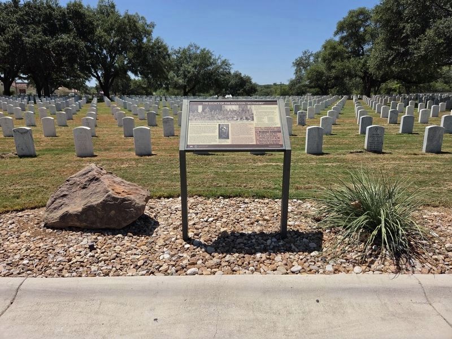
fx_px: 300
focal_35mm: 23
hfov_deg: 73.9
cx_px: 226
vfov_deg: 58.9
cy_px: 170
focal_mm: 5.4
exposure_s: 1/6032
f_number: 1.8
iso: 80
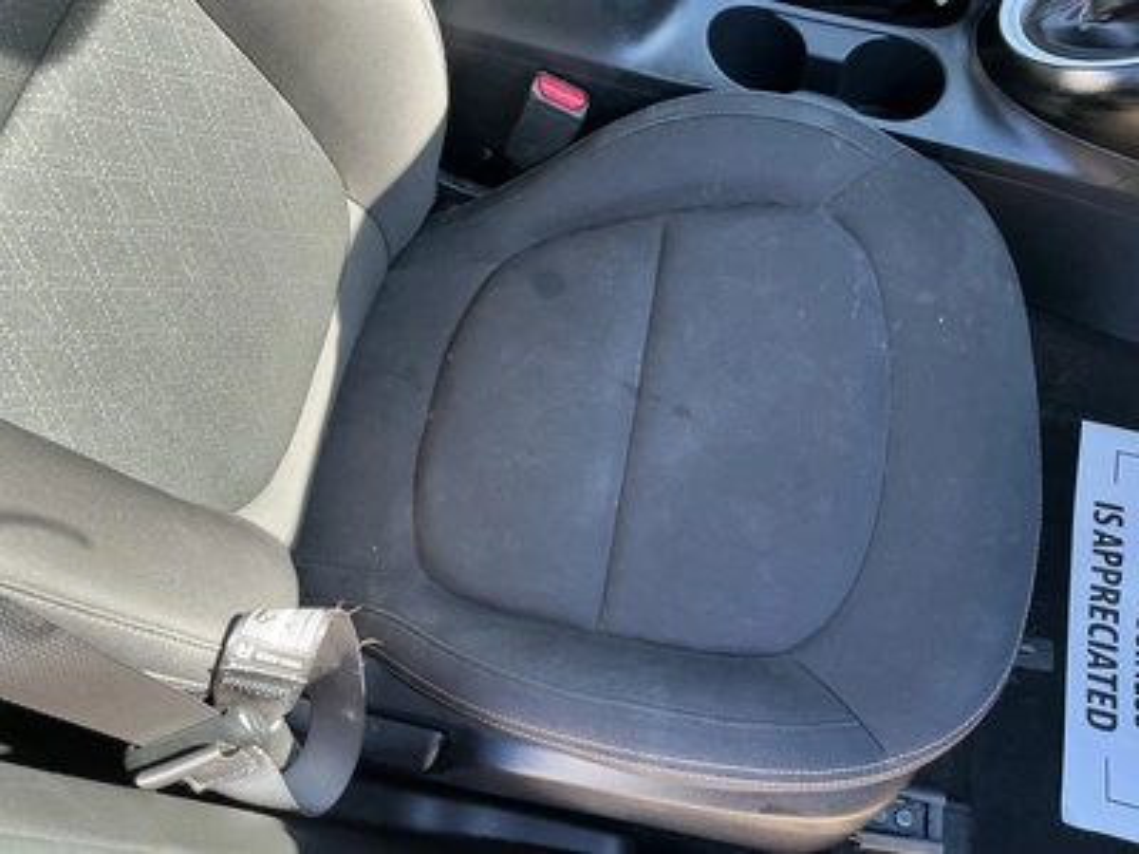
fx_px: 921
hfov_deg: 63.4
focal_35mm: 28
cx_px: 570
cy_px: 427
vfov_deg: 49.7
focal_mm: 3
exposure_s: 1/122
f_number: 1.8
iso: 50
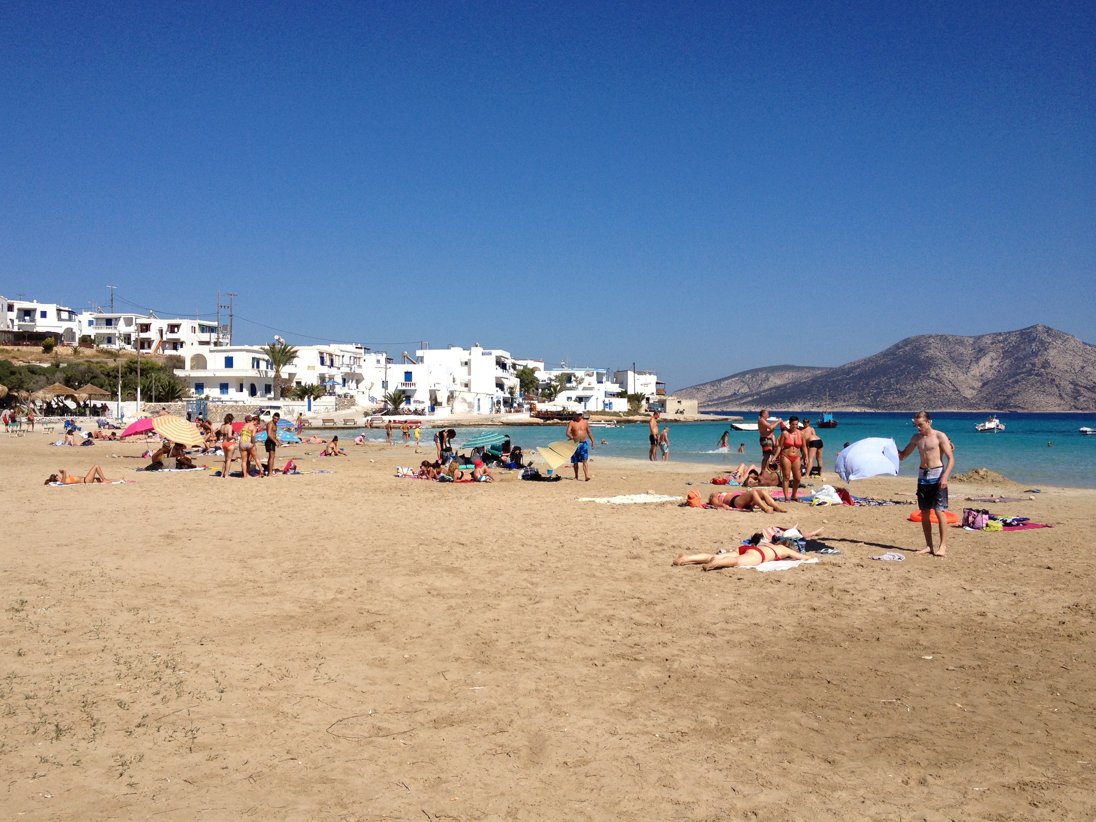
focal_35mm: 37
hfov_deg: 50.1
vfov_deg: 38.7
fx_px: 1171
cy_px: 417
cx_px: 519
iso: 50
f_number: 2.4
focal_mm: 4.28
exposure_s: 1/3067
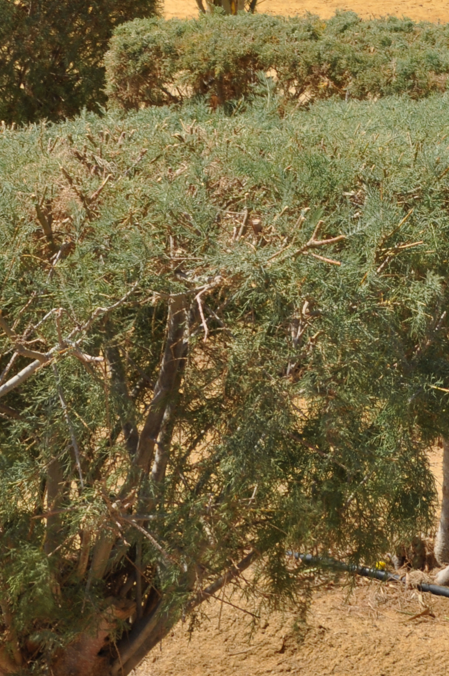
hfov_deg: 11.6
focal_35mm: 116
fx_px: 2176
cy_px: -77
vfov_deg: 17.1
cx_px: 462
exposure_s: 1/125
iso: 200
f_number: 14
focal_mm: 28
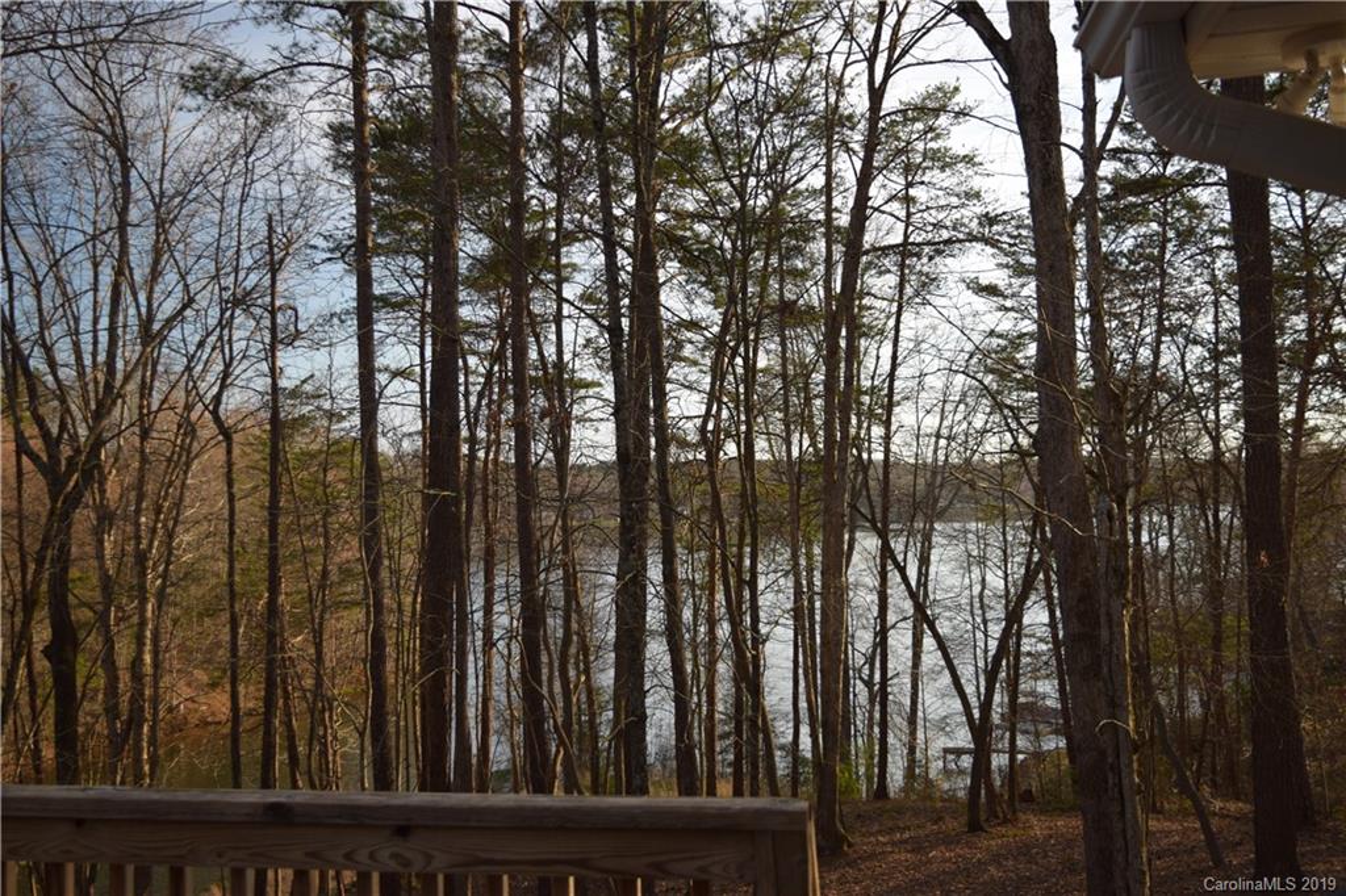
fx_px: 1345
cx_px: 673
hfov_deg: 53.1
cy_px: 448
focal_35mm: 36
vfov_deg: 36.8
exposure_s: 1/320
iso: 200
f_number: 4
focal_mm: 24
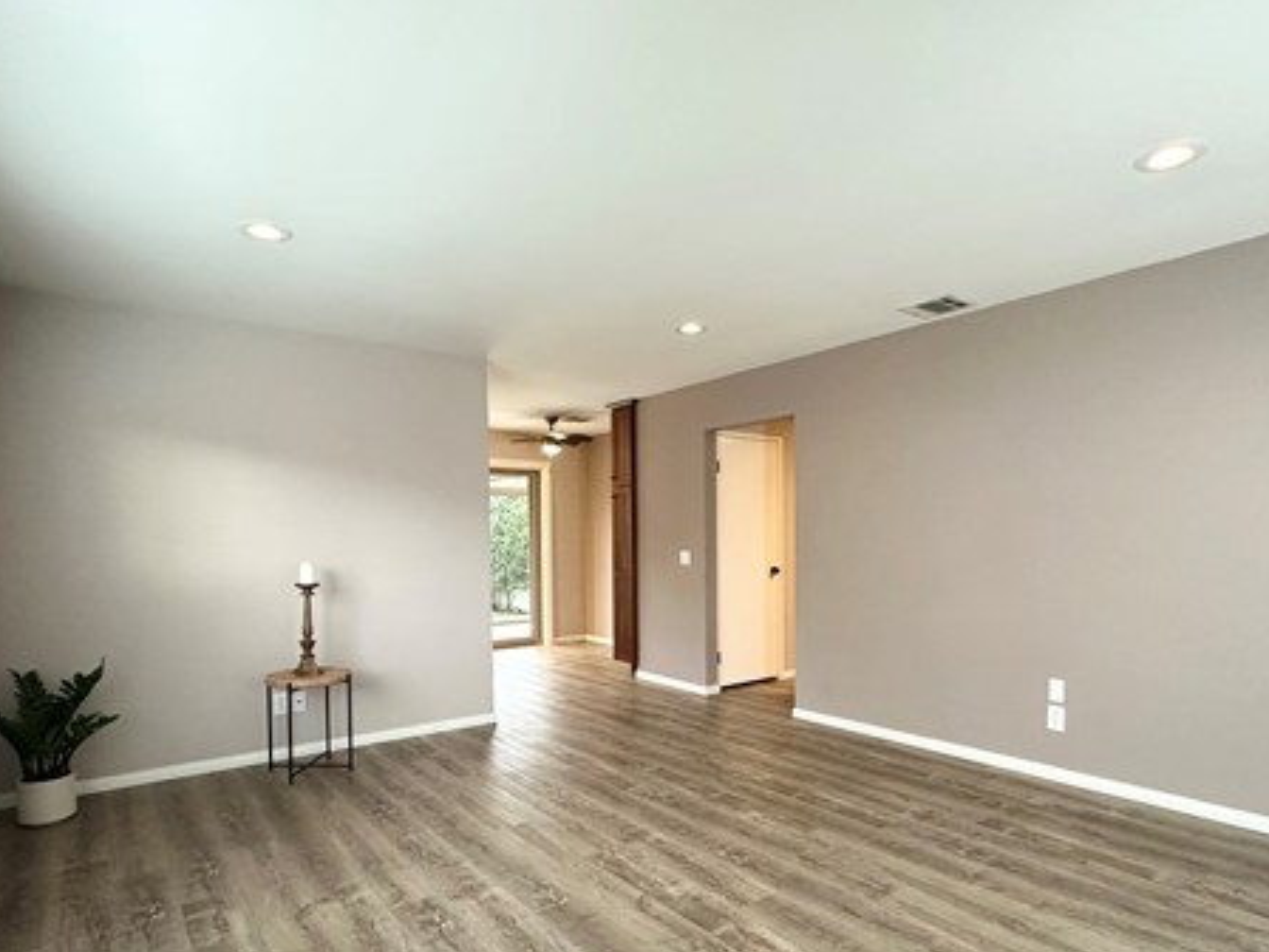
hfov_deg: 81.7
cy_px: 558
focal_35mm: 20
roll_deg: +1.0
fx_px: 733
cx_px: 660
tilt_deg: -1.8
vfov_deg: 65.5
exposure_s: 1/60
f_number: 2.2
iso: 400
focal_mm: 2.22
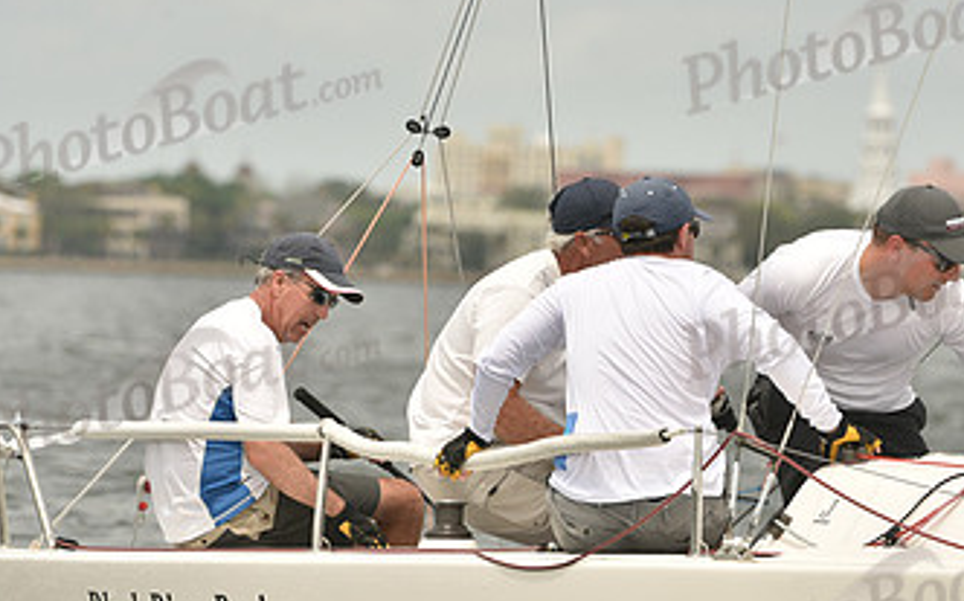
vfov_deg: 2.7
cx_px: 534
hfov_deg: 4.4
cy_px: 498
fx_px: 12628
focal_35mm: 481
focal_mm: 270
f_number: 7.1
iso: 320
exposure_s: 1/1250
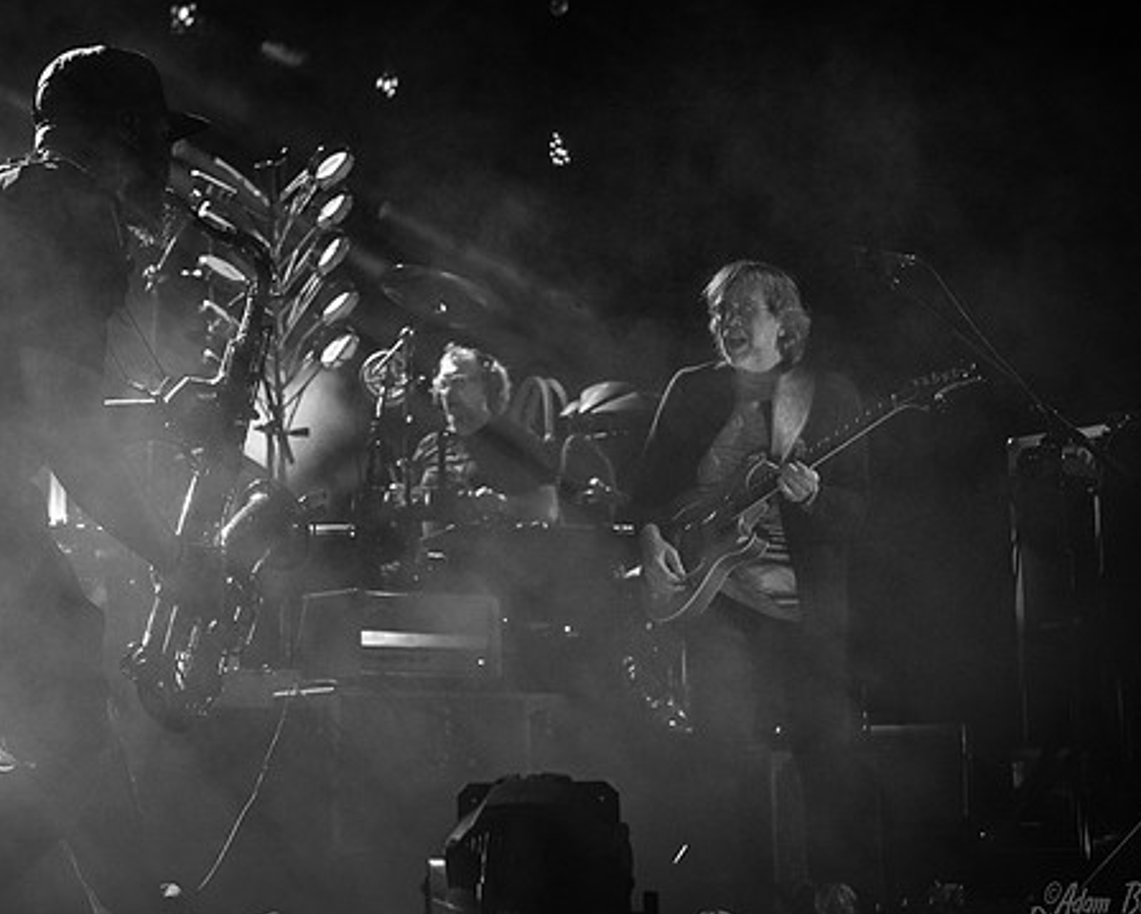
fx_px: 2872
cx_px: 471
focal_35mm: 85
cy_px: 460
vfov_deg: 18.1
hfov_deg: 22.4
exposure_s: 1/640
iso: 3200
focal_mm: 70
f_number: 5.6
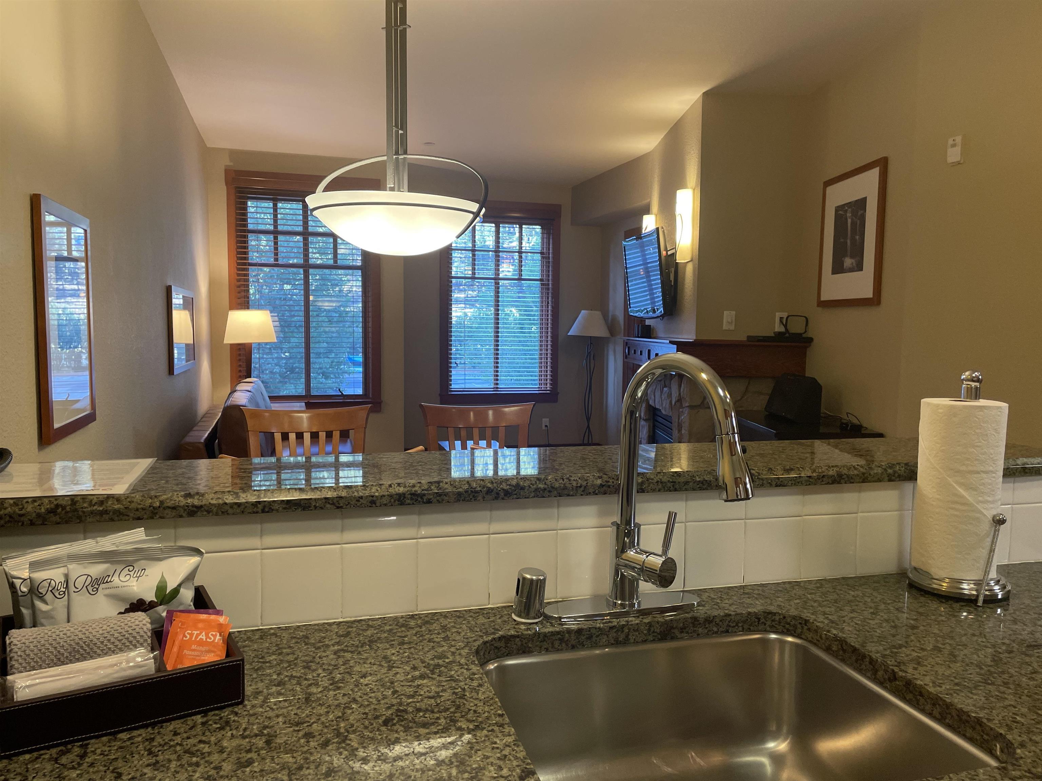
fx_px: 783
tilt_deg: -5.1
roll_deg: +0.2
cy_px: 390
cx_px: 521
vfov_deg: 53.1
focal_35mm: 26
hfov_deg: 67.3
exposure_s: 1/60
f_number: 1.6
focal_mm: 4.2
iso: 80
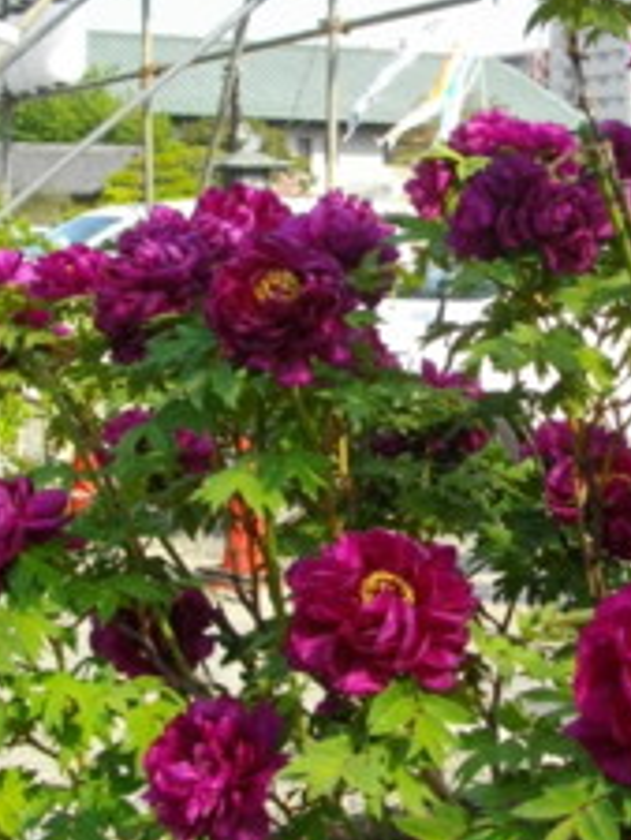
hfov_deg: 18.0
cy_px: 392
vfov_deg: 24.4
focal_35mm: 80
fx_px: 1943
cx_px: 616
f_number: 3.2
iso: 100
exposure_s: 1/400
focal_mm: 7.1
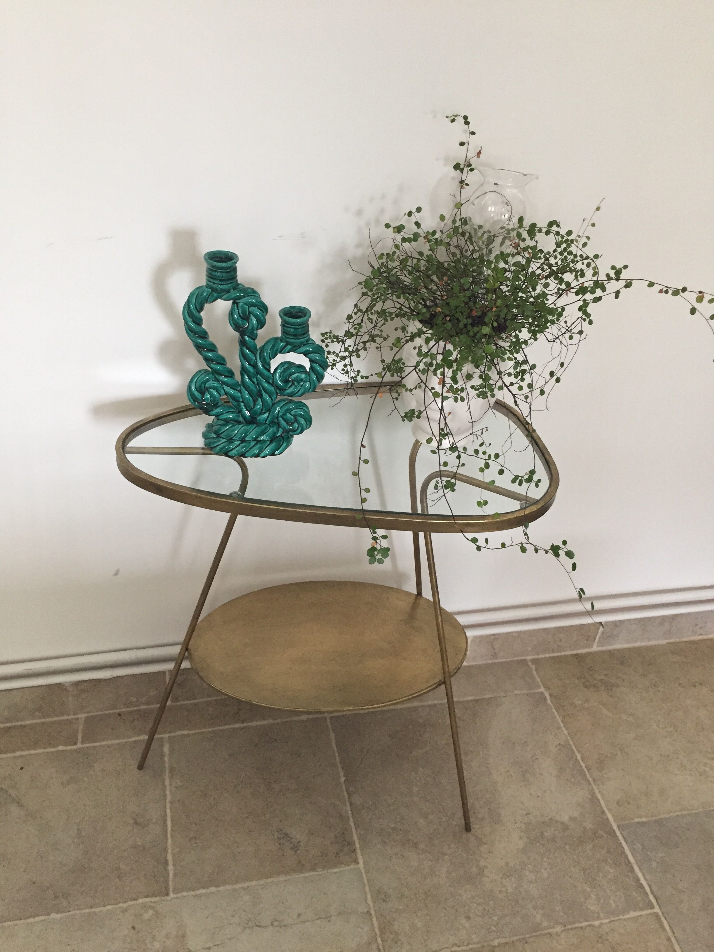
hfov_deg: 48.2
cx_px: 357
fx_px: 798
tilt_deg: -34.2
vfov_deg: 61.7
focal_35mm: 29
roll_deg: -3.5
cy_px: 476
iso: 250
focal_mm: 4.15
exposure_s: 1/33
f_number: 2.2
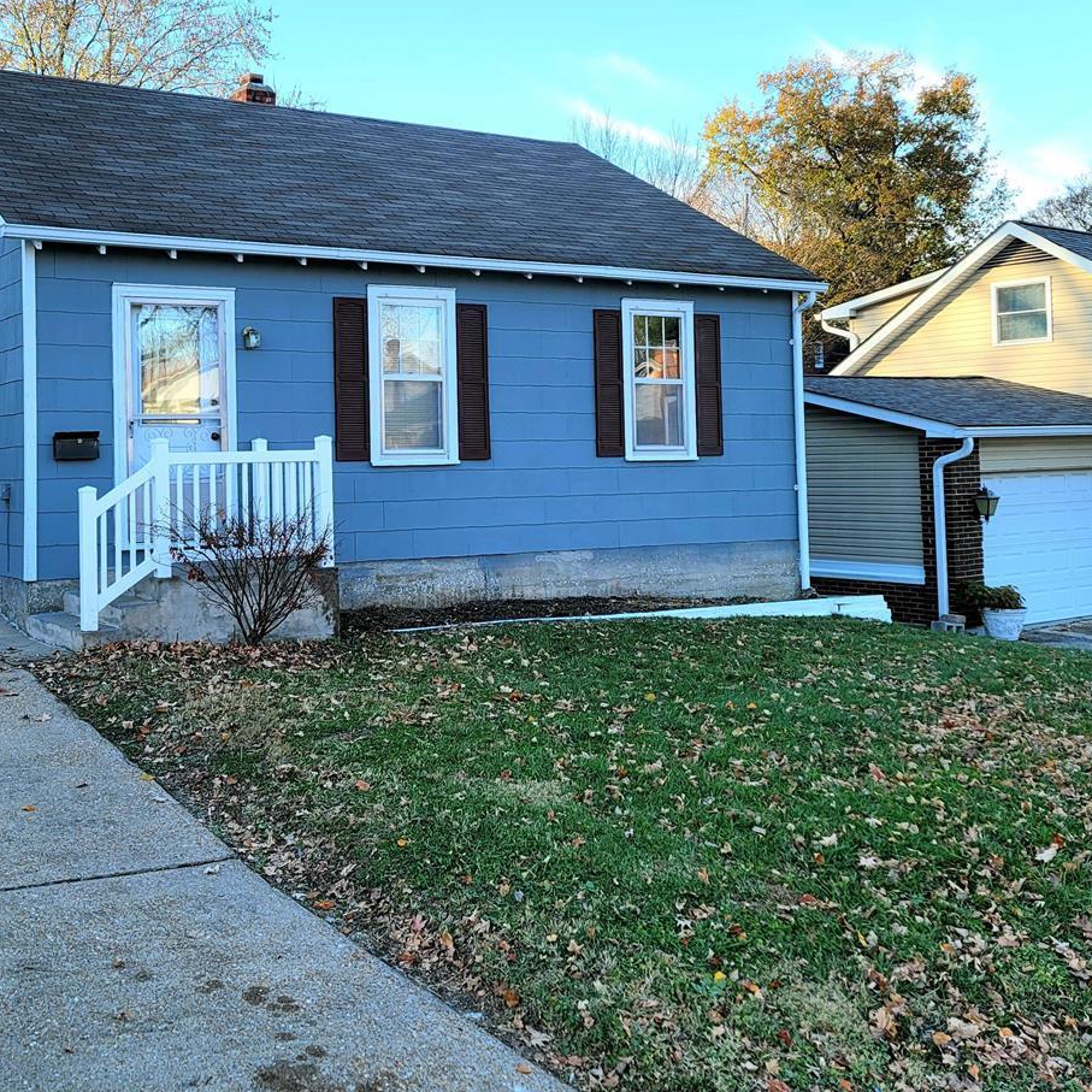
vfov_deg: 42.6
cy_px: 429
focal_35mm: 39
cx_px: 350
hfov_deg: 42.2
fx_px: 1392
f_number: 1.8
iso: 20
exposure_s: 1/235
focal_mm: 7
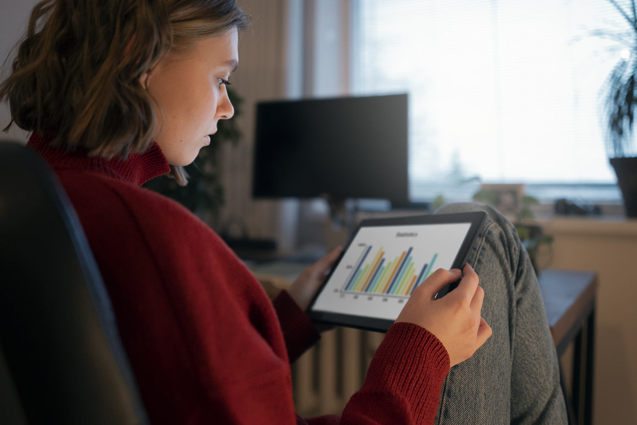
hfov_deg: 54.4
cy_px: 212
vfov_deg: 37.9
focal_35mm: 35
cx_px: 318
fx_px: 619
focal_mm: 35
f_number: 2
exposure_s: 1/160
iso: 1000
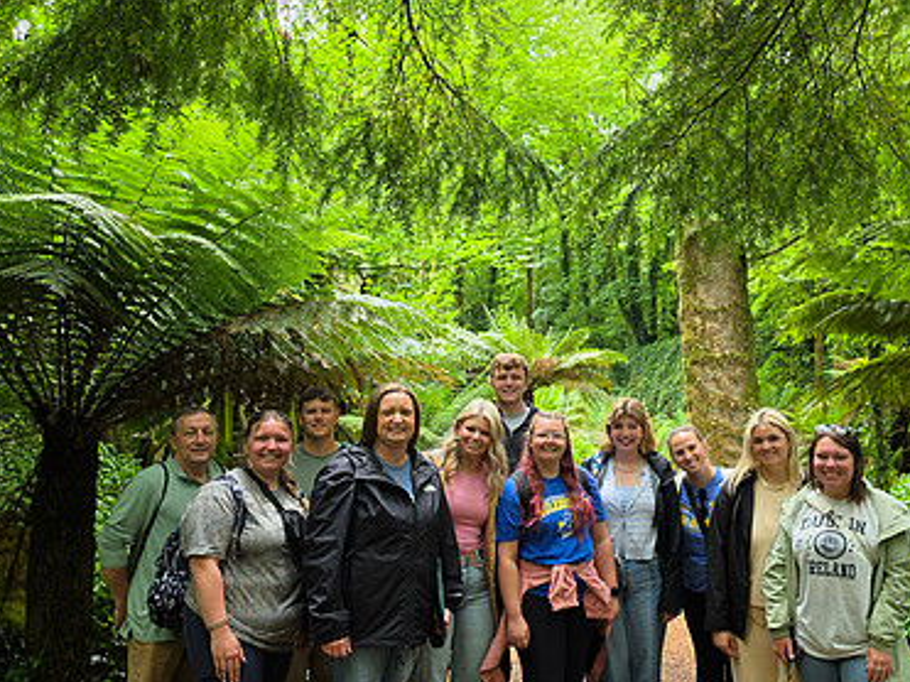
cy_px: 358
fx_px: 946
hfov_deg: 51.2
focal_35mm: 36
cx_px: 519
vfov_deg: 39.6
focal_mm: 6.5
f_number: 1.4
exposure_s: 1/180
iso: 40
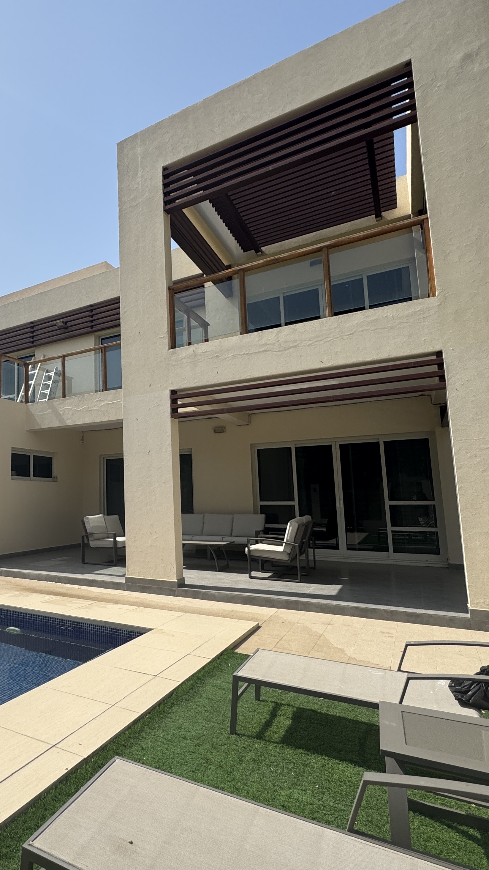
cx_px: 84
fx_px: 484
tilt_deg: +7.3
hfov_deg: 49.8
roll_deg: +0.0
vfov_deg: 83.8
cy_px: 440
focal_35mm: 21
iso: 40
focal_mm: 2.22
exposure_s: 1/2415
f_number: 2.2
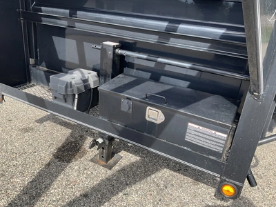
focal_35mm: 29
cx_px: 138
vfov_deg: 48.2
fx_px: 231
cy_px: 104
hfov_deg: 61.7
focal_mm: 3
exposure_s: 1/342
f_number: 1.8
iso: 25
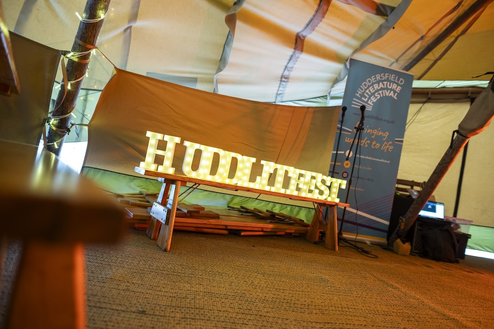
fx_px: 274
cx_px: 247
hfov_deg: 84.0
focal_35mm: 20
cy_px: 164
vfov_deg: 61.9
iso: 1000
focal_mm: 20
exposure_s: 1/100
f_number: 2
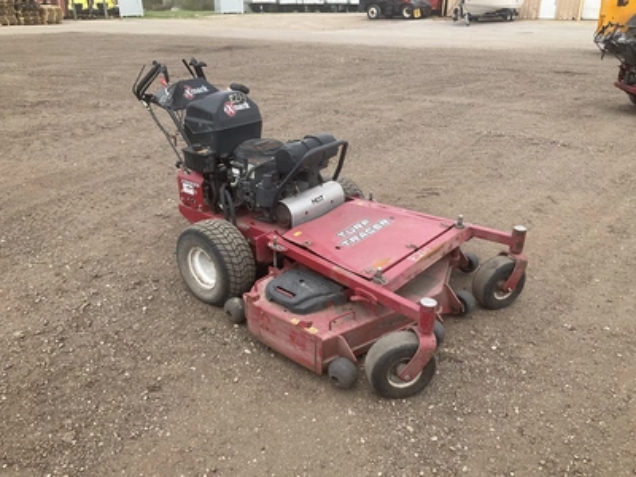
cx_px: 318
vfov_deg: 48.2
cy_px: 238
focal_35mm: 29
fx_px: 533
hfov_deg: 61.7
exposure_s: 1/842
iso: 25
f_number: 1.8
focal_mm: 3
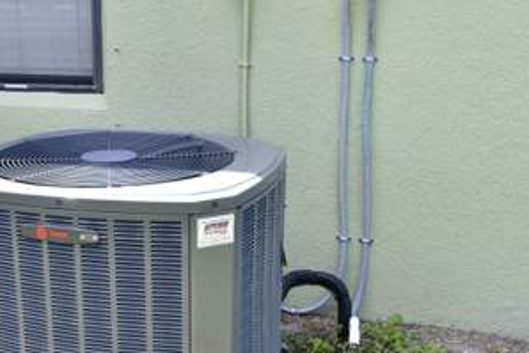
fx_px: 853
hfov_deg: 33.5
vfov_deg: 23.2
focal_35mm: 58
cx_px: 107
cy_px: 252
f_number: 6.3
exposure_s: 1/160
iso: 100
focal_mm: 24
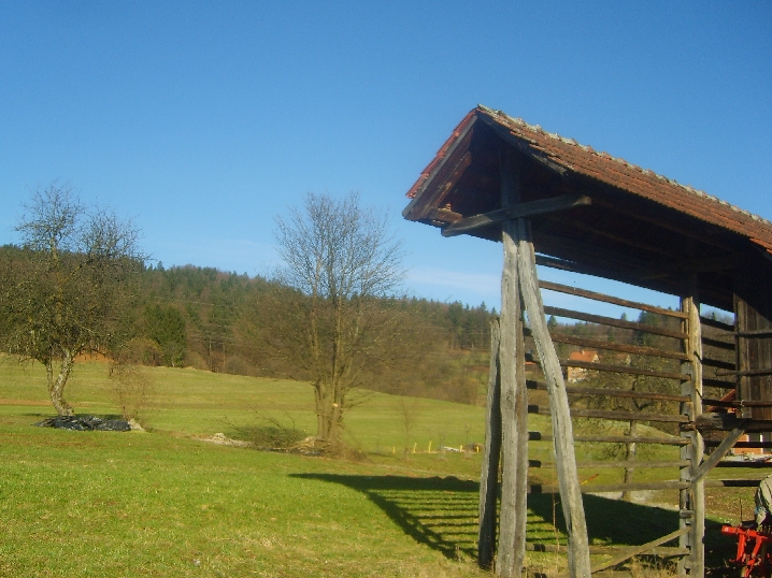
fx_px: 869
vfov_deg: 36.8
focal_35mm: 39
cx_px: 344
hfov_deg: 47.8
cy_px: 274
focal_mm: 5.8
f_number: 2.8
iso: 50
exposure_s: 1/750
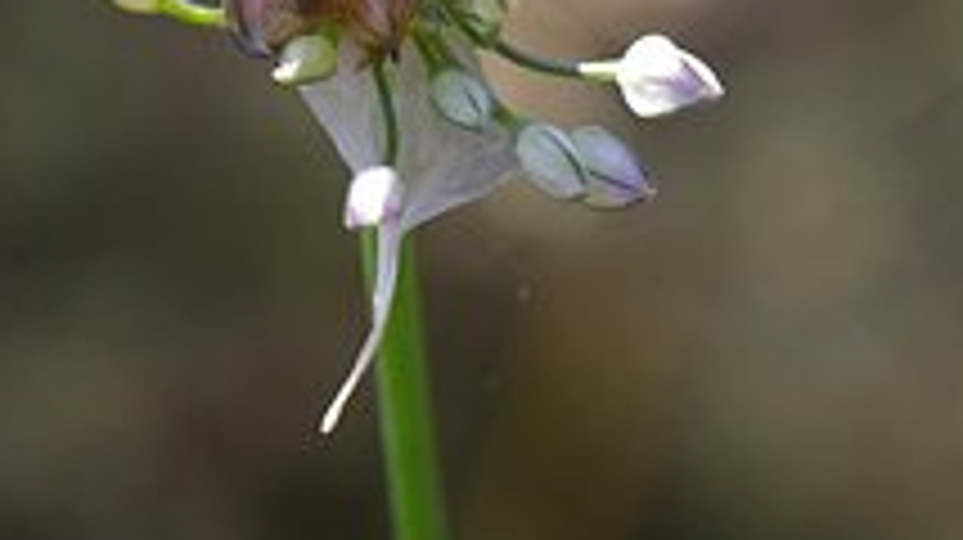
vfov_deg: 6.4
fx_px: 4797
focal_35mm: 188
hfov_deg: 11.4
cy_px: -184
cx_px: 266
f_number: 8
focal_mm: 50
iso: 400
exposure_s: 1/250
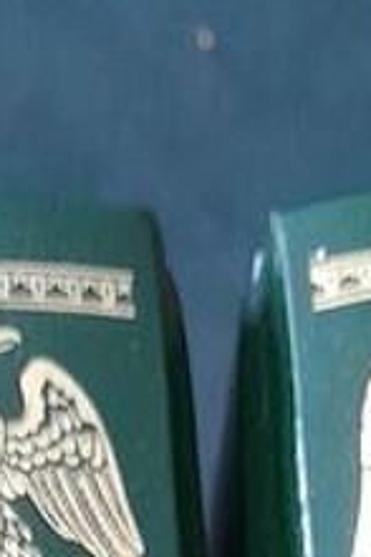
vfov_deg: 10.0
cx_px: -43
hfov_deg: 8.3
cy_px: 1569
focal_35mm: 163
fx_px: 2523
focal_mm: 3.98
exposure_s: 1/33
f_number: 1.8
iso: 640
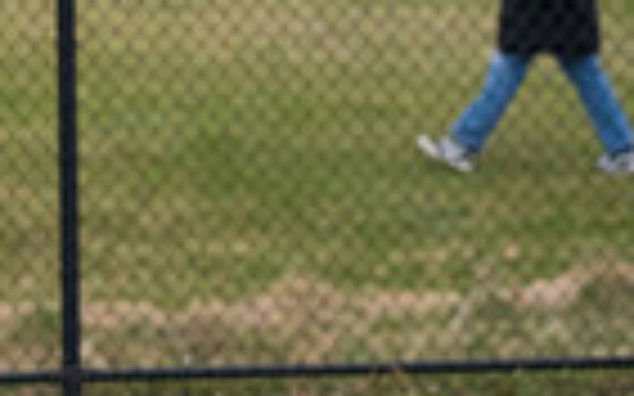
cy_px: 250
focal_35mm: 630
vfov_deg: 2.1
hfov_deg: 3.3
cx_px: -665
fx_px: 10881
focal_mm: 150
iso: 2000
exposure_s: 1/2000
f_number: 5
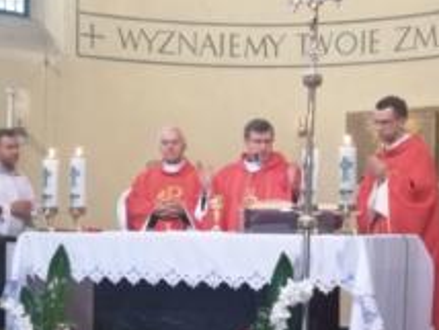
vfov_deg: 23.2
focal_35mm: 63
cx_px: 281
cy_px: 233
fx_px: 800
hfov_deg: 30.5
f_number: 1.8
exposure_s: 1/25
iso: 500
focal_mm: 3.95
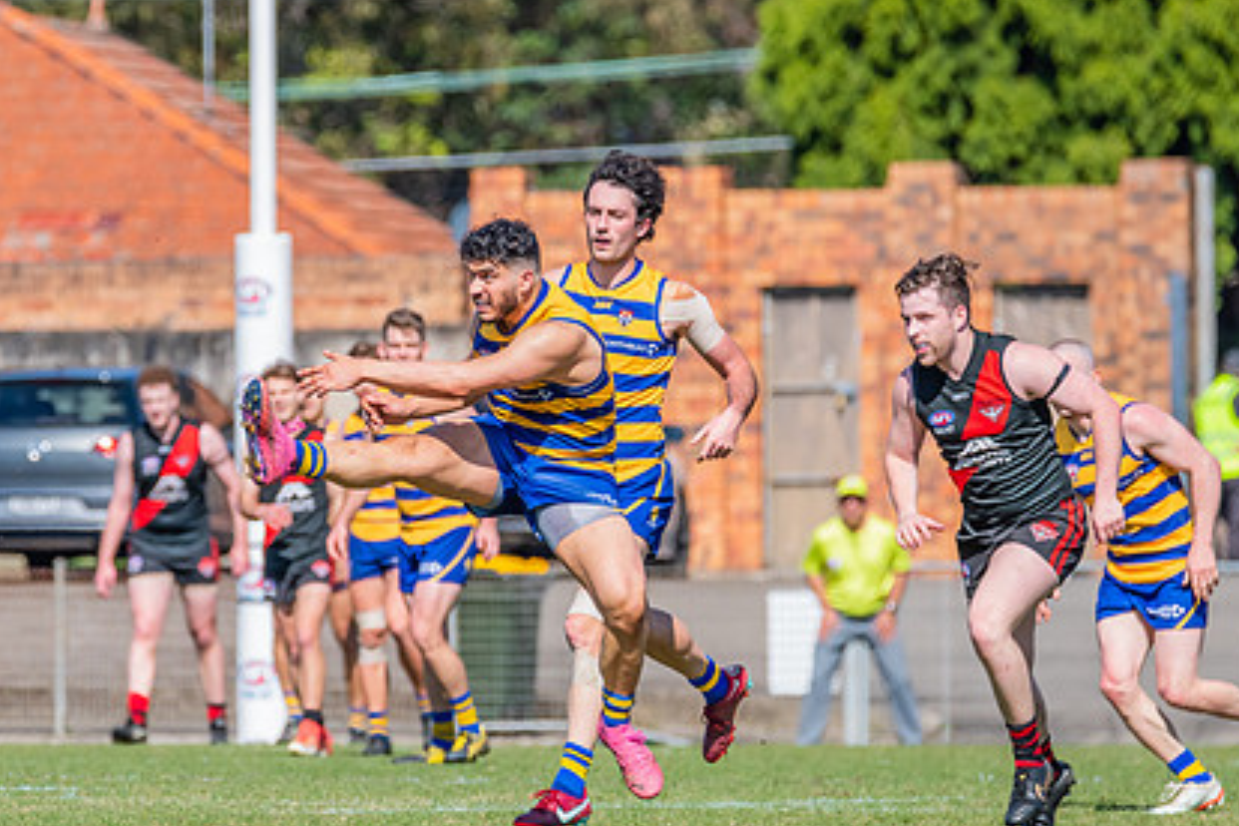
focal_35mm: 680
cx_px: 473
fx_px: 23402
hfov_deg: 3.0
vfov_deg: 2.0
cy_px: 417
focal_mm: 460
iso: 800
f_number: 9
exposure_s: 1/1600
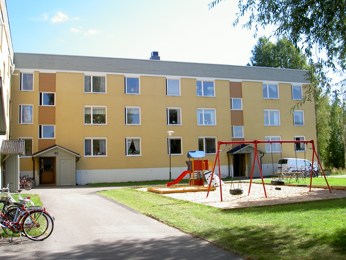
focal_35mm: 39
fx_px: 390
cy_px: 130
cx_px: 173
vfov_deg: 36.8
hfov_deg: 47.9
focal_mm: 8
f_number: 4.7
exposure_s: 1/160
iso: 100
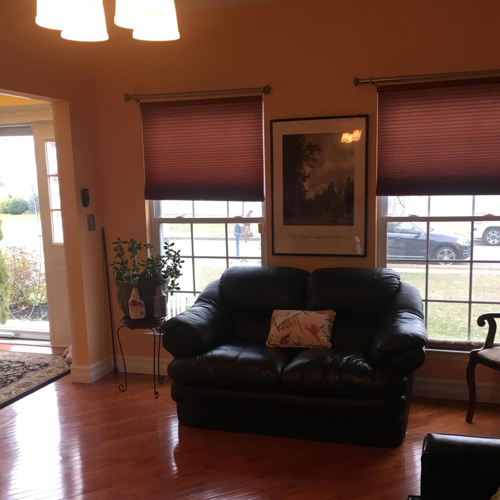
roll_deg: +4.1
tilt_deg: -12.3
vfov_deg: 43.7
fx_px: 621
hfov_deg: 43.9
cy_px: 287
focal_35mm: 38
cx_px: 252
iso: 50
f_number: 2.2
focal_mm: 4.15
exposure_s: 1/30
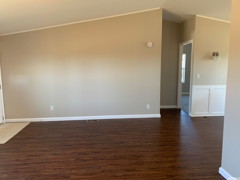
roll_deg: +0.4
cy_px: 90
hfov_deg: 67.3
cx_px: 120
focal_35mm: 26
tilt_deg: -8.1
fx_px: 180
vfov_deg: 53.1
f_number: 1.8
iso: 100
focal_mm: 4.25
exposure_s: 1/60
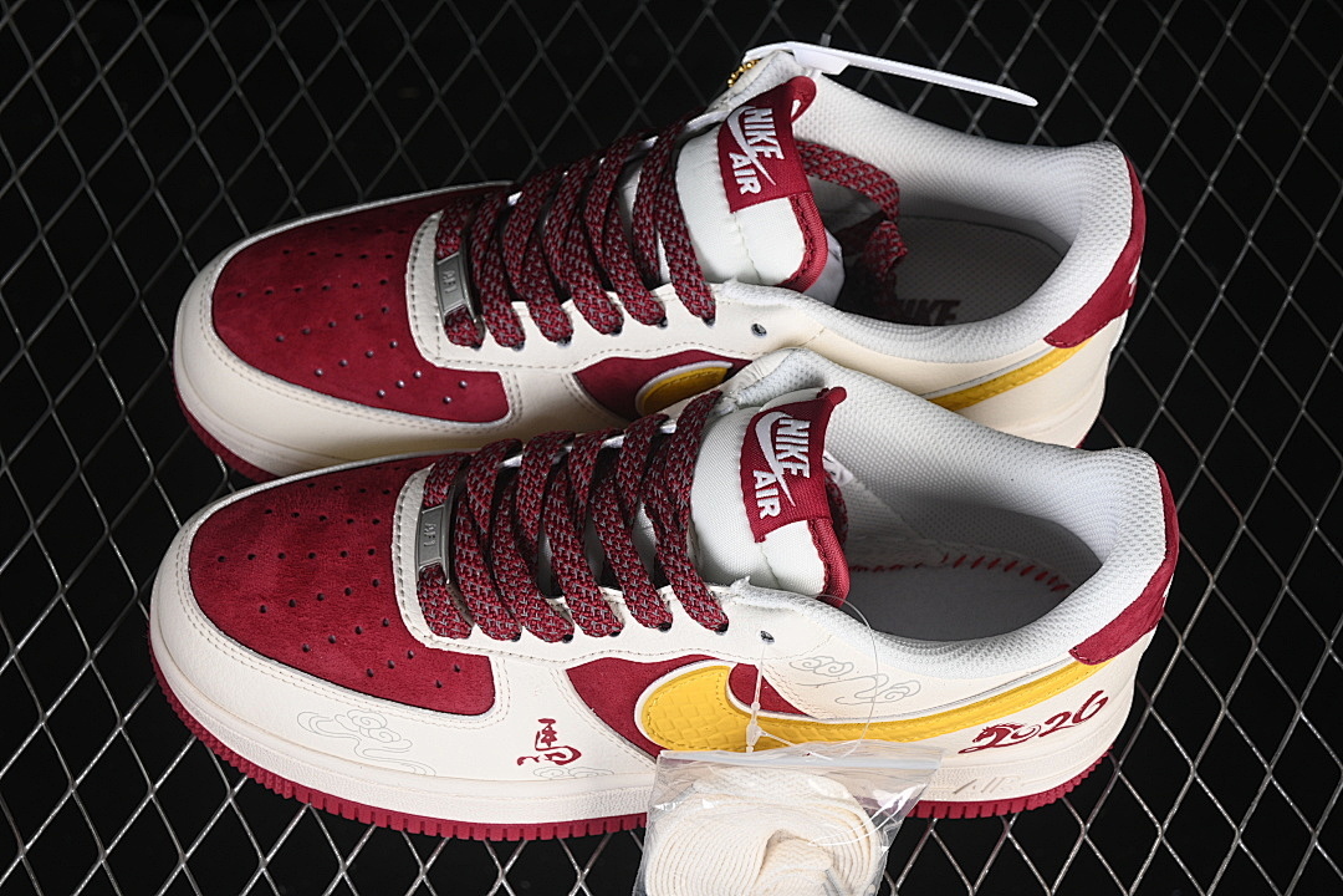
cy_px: 448
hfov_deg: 27.0
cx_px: 672
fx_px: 2798
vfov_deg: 18.2
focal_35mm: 75
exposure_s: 1/80
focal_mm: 50
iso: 160
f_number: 7.1
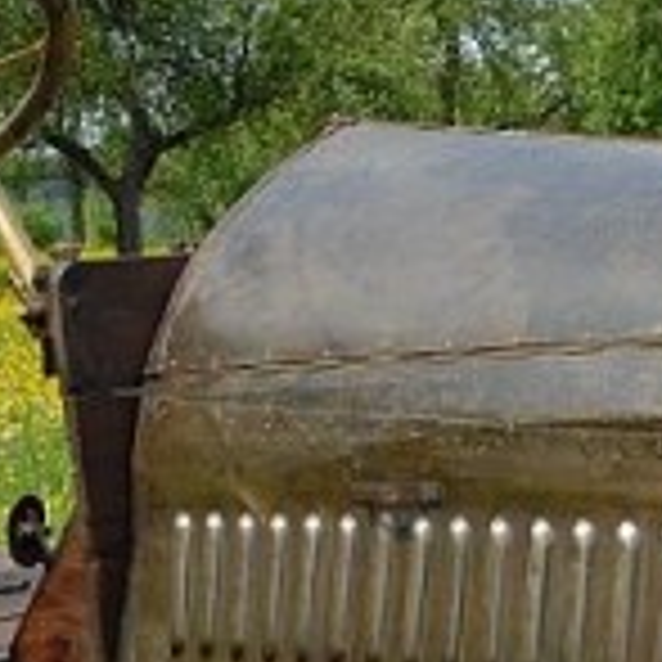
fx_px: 2402
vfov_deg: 15.4
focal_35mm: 111
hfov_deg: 15.7
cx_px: 441
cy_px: 664
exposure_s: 1/320
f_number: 9
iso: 250
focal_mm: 20
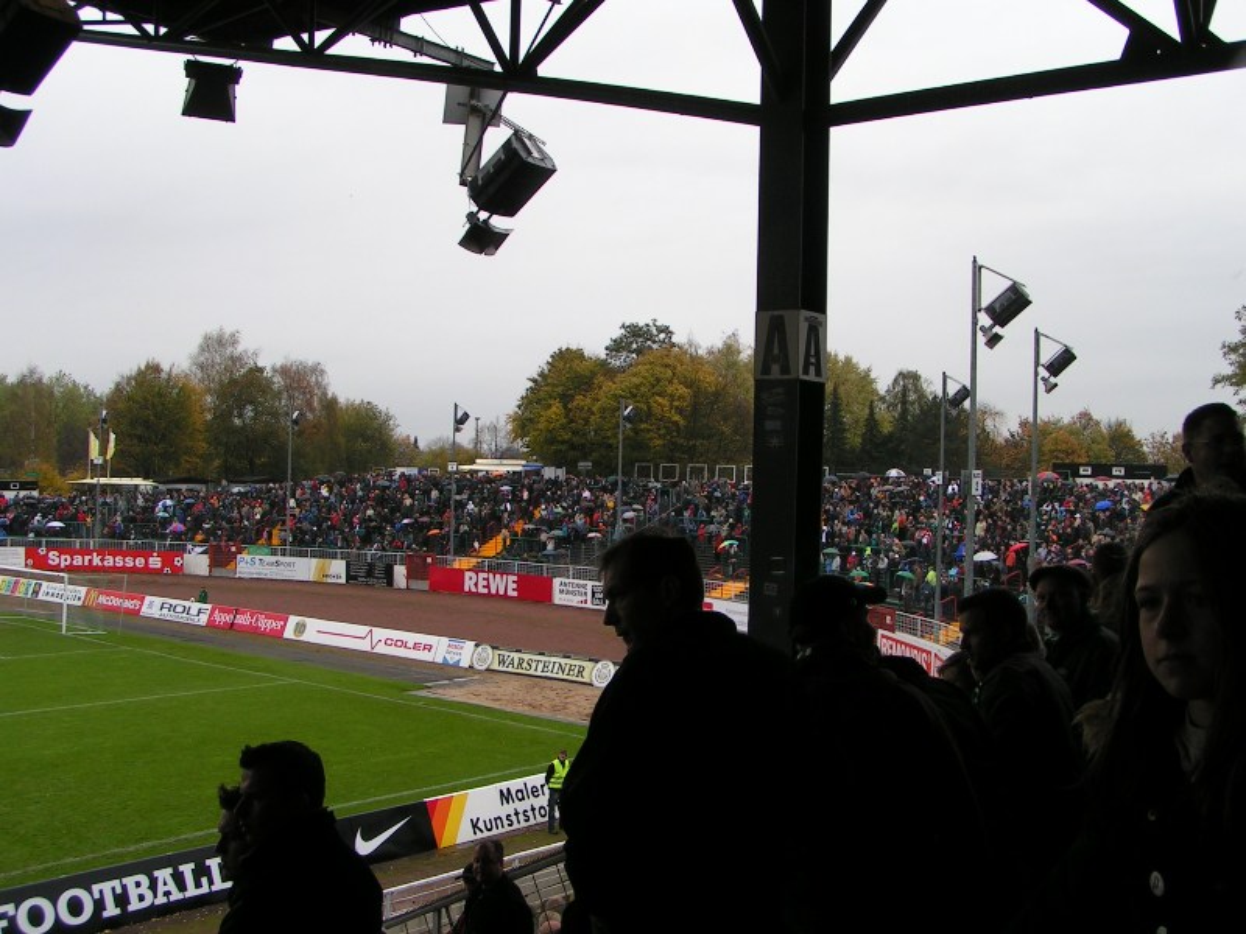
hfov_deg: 49.0
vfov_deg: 37.7
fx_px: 1368
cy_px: 467
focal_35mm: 38
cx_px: 623
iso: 50
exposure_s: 1/80
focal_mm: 5.8
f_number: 5.6
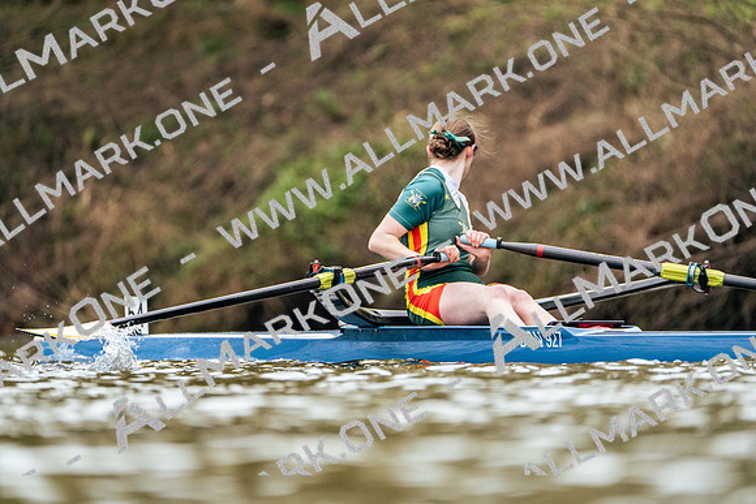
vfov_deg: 2.3
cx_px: 378
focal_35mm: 600
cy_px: 252
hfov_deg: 3.4
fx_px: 12602
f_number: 6.3
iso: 2500
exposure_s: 1/2000
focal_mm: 600
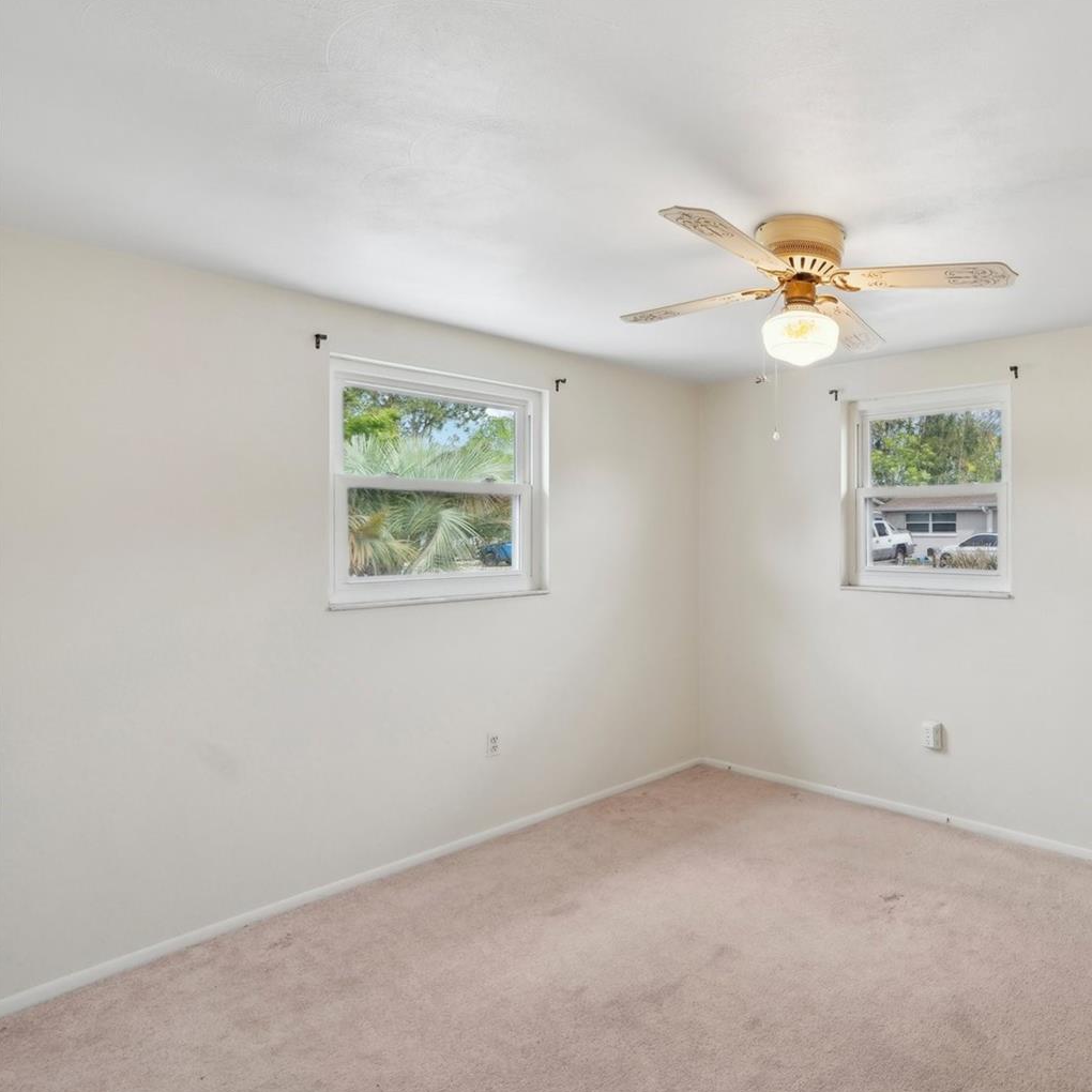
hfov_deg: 68.6
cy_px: 529
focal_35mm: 20
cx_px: 852
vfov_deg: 74.8
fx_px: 714
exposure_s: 1/20
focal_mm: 10
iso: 400
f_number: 8
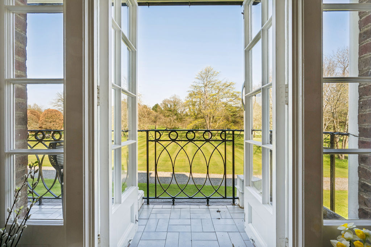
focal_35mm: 16
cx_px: 186
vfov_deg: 73.8
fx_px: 165
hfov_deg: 96.7
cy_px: 124
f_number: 8
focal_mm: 16
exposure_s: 1/80
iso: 320
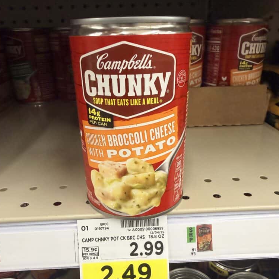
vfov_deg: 54.3
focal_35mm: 29
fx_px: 264
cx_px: 138
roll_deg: +1.2
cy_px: 190
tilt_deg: -29.0
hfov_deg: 55.6
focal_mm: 2.22
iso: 320
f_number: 2.2
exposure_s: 1/64
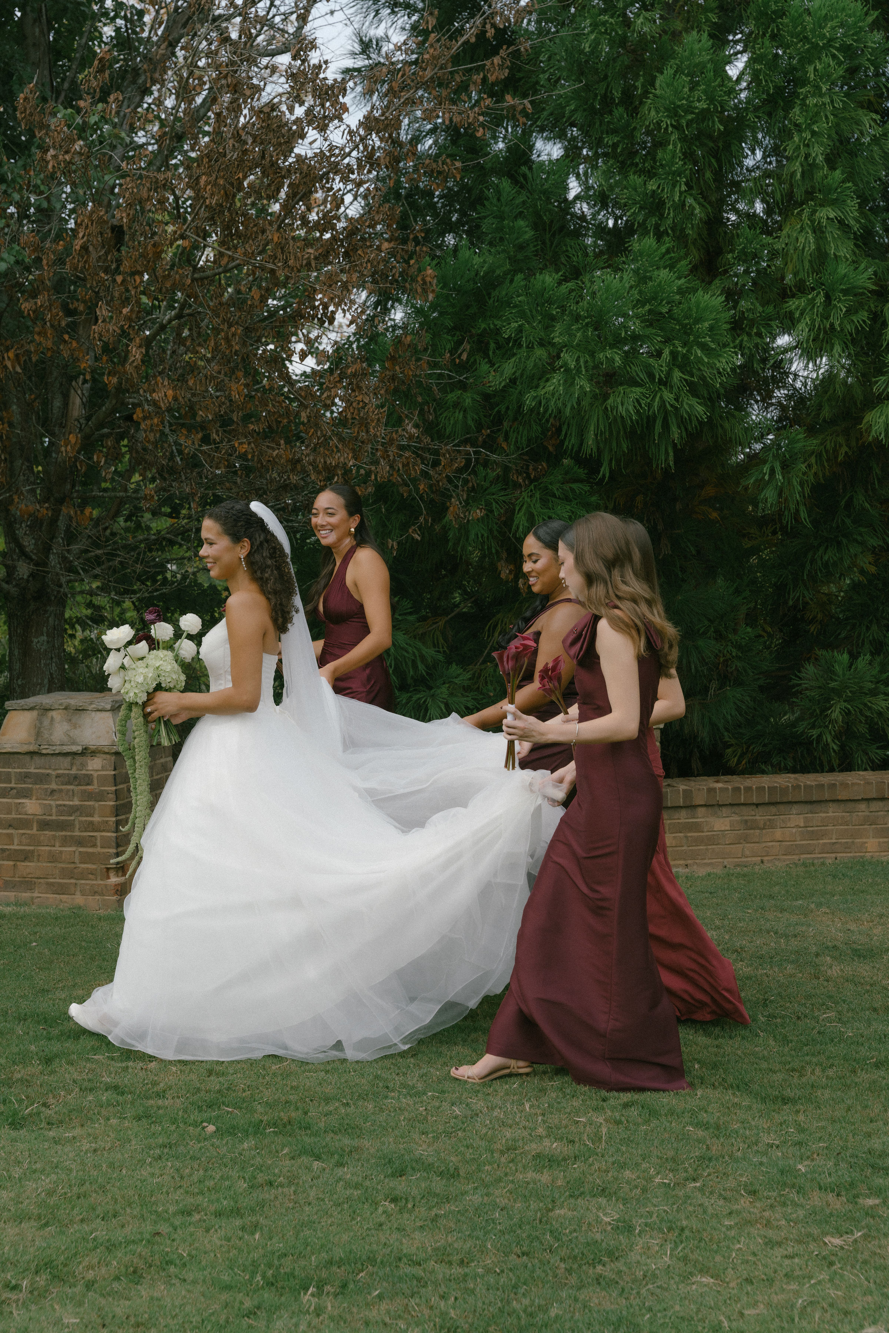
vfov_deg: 39.7
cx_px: 444
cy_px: 666
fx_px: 1848
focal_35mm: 50
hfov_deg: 27.0
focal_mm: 49.9
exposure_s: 1/800
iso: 160
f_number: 5.6
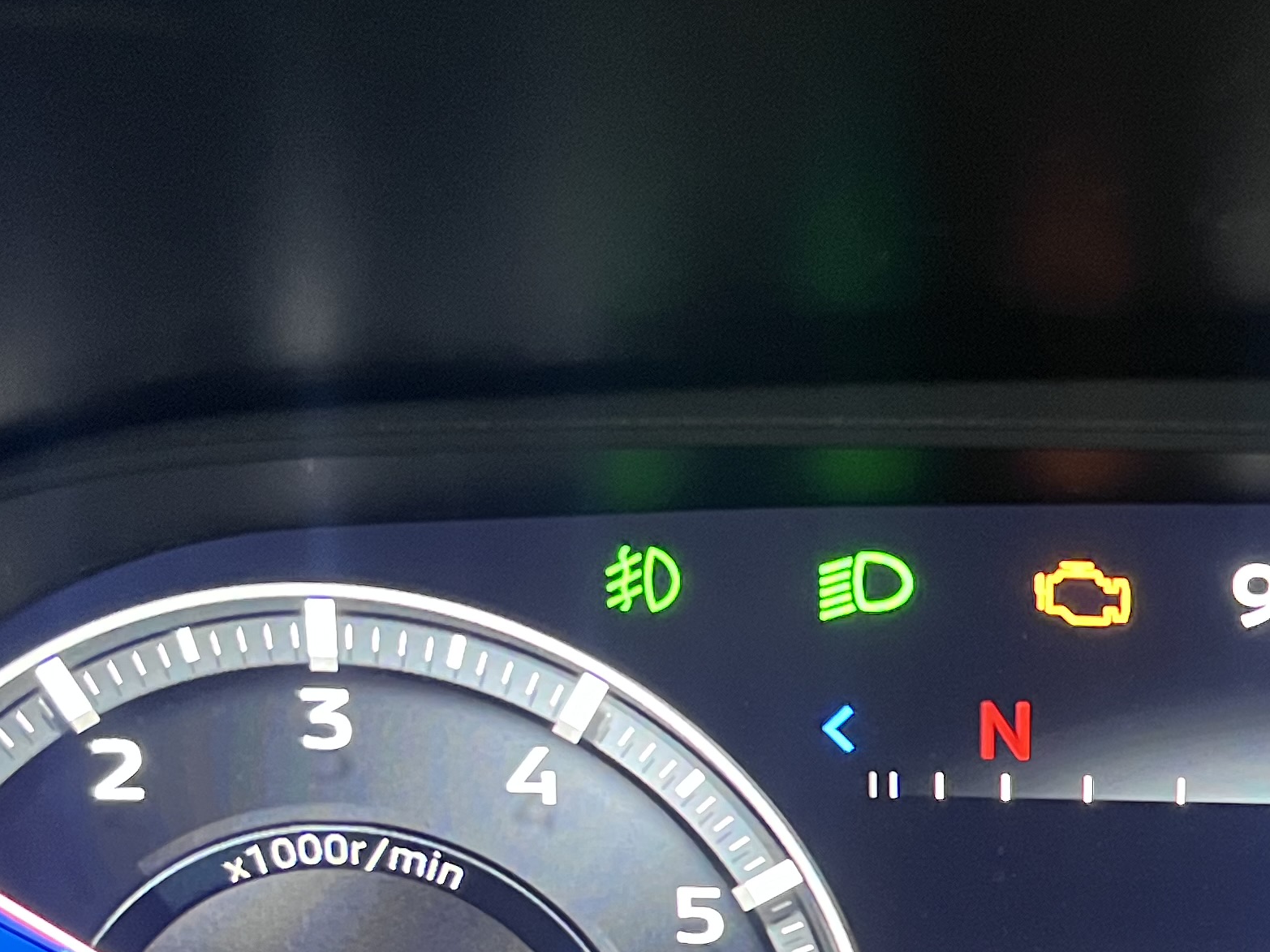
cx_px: 1285
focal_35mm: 67
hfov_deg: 27.3
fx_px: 2458
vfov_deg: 21.3
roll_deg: -2.6
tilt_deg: -23.9
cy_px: 894
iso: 500
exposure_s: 1/60
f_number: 1.5
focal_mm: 5.7
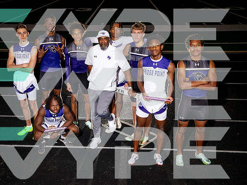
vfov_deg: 33.6
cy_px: 94
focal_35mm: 43
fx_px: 307
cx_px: 107
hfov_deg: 43.8
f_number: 7.1
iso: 100
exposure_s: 1/250
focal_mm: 39
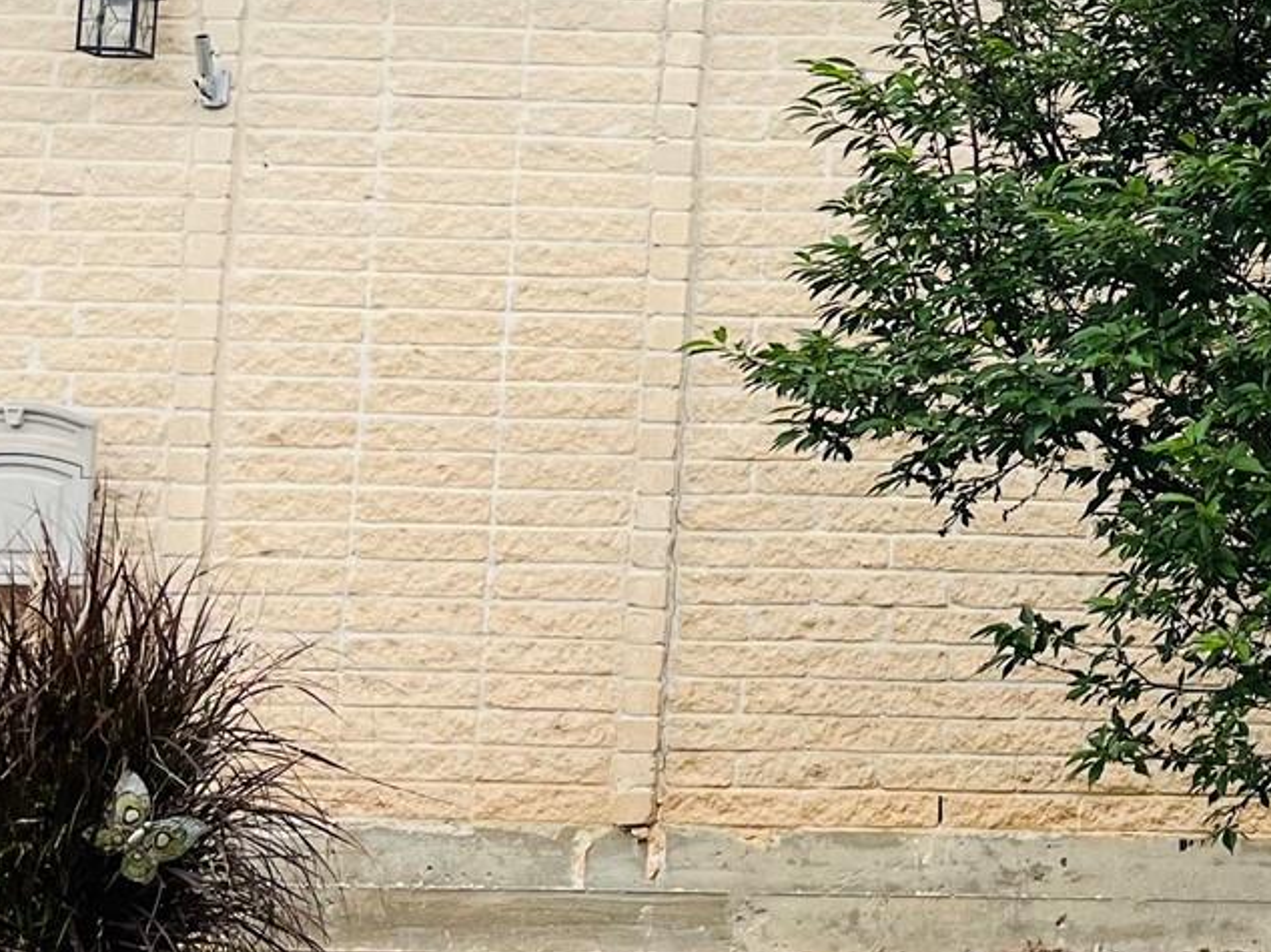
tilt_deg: +6.6
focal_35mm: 84
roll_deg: -1.1
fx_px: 3083
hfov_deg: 21.9
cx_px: 1451
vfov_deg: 17.4
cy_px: 150
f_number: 1.6
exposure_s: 1/1695
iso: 50
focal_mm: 5.1
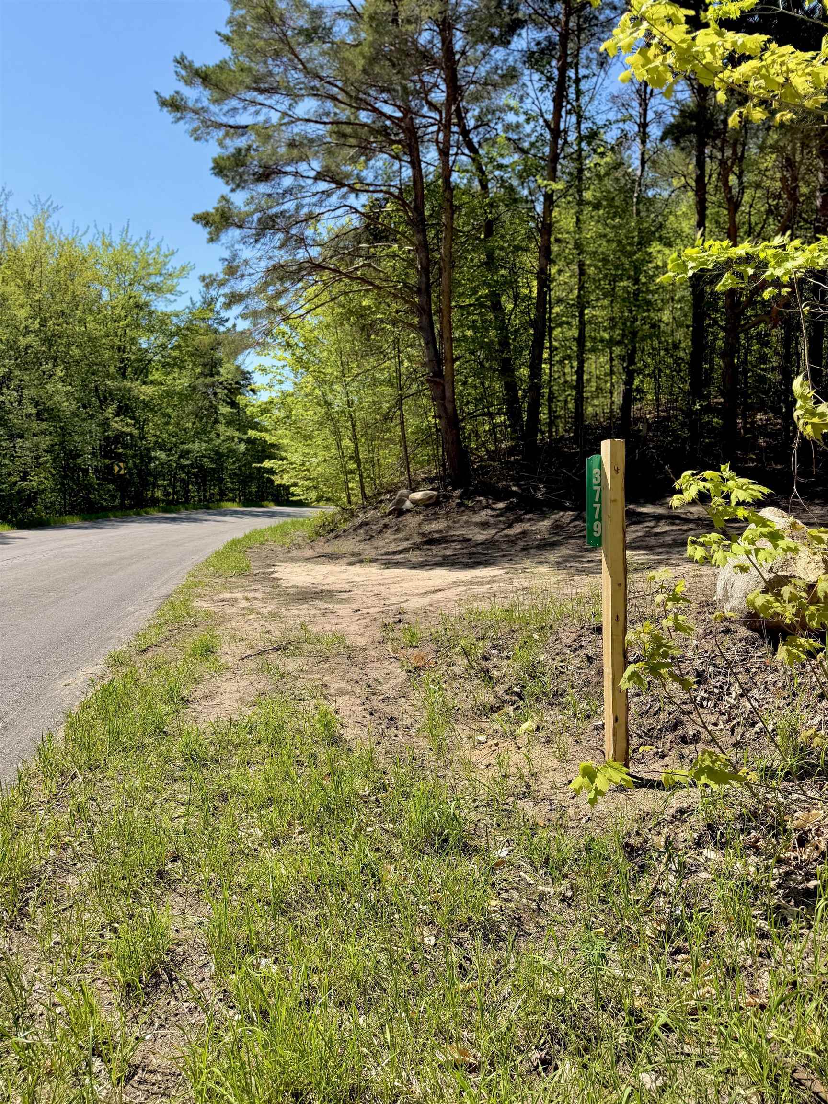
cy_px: 552
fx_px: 765
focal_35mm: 24
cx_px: 414
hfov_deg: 56.8
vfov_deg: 71.6
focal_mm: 6.76
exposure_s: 1/3145
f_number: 1.78
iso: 80
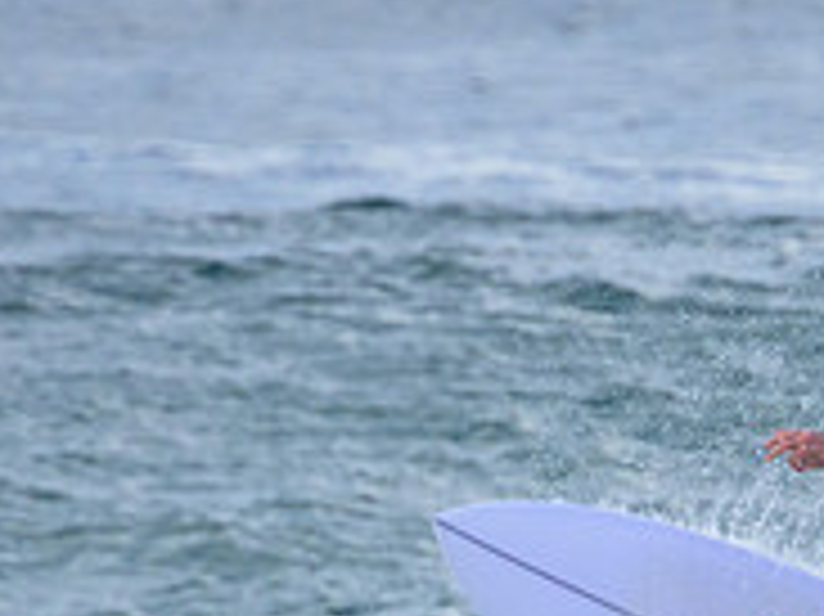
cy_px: 726
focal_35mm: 2444
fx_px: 58139
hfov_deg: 0.8
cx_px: 576
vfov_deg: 0.6
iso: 2800
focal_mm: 800
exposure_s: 1/1250
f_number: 11
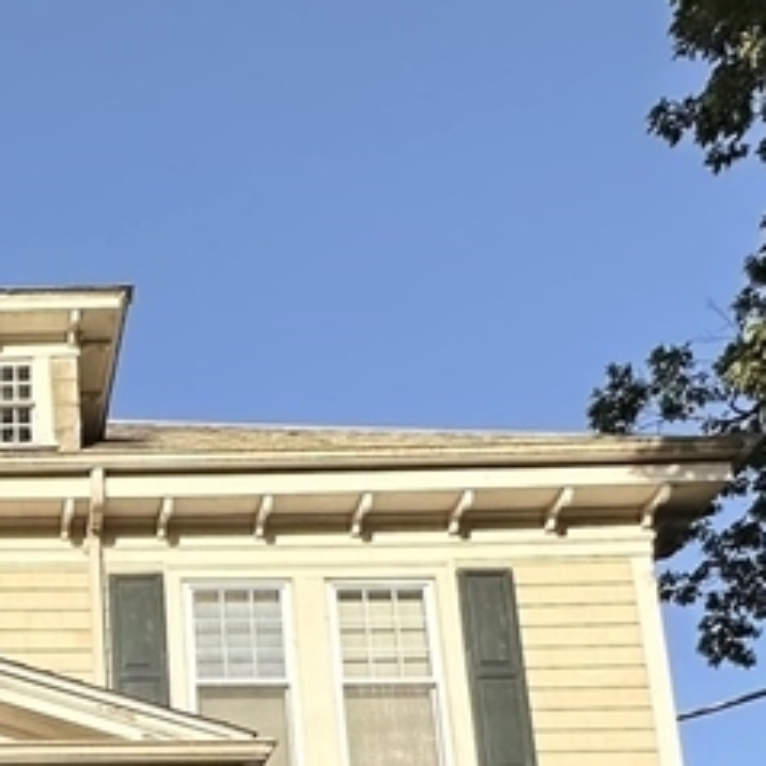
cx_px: -138
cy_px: 1061
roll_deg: -0.9
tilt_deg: +12.5
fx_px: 1327
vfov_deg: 26.1
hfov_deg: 28.3
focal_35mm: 53
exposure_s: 1/1887
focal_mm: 2.22
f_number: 2.2
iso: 40
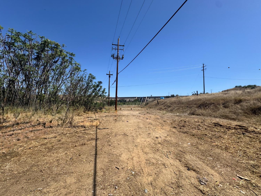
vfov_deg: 85.7
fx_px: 106
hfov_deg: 102.1
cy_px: 98
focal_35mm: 14
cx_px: 130
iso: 50
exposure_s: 1/2415
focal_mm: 2.22
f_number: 2.2
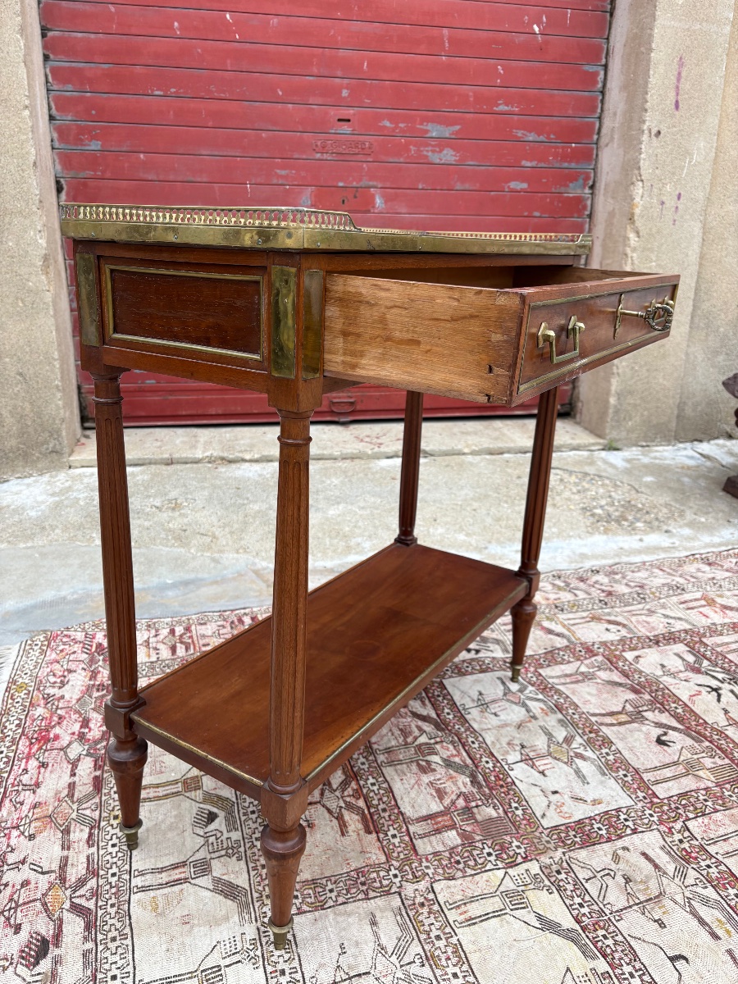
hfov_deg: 53.1
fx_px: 739
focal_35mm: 26
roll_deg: -1.3
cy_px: 492
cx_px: 369
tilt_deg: -16.3
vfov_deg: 67.3
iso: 50
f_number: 1.6
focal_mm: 5.96
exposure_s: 1/390
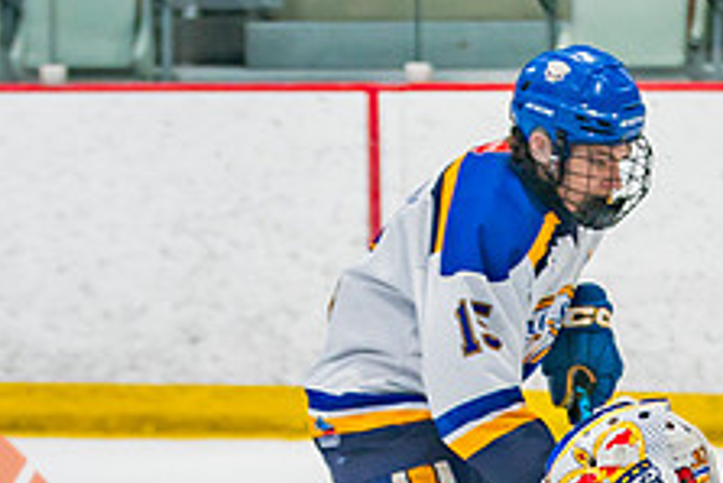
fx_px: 9365
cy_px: 630
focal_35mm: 466
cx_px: 462
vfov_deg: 2.9
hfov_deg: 4.4
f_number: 3.2
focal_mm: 110
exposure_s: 1/640
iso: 640
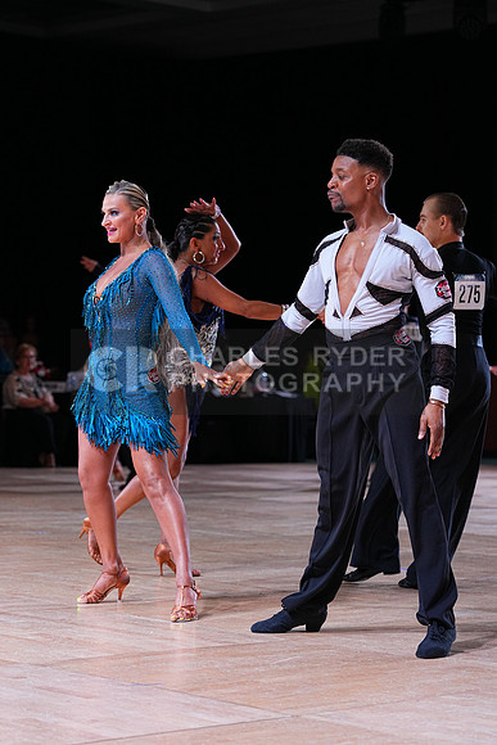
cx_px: 248
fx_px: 1945
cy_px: 372
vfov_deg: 21.7
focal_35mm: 94
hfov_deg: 14.6
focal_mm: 94
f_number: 4
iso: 1600
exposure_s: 1/400
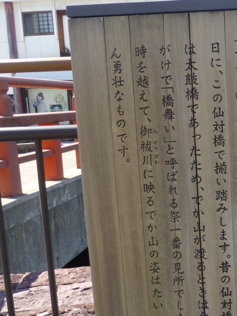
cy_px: 212
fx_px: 539
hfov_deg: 23.9
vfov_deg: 32.4
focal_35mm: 59
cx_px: 229
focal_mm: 4.3
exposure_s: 1/250
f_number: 4
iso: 100
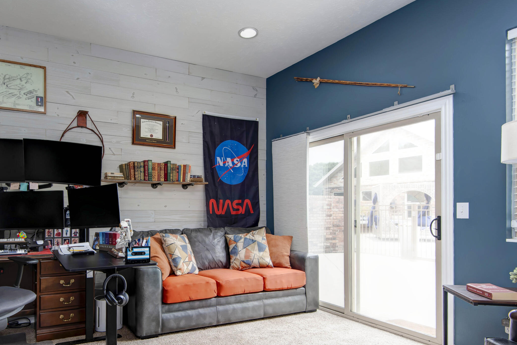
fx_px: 330
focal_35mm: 23
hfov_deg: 74.0
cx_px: 178
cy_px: 209
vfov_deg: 54.7
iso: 200
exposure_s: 1/8
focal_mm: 16
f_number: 6.7
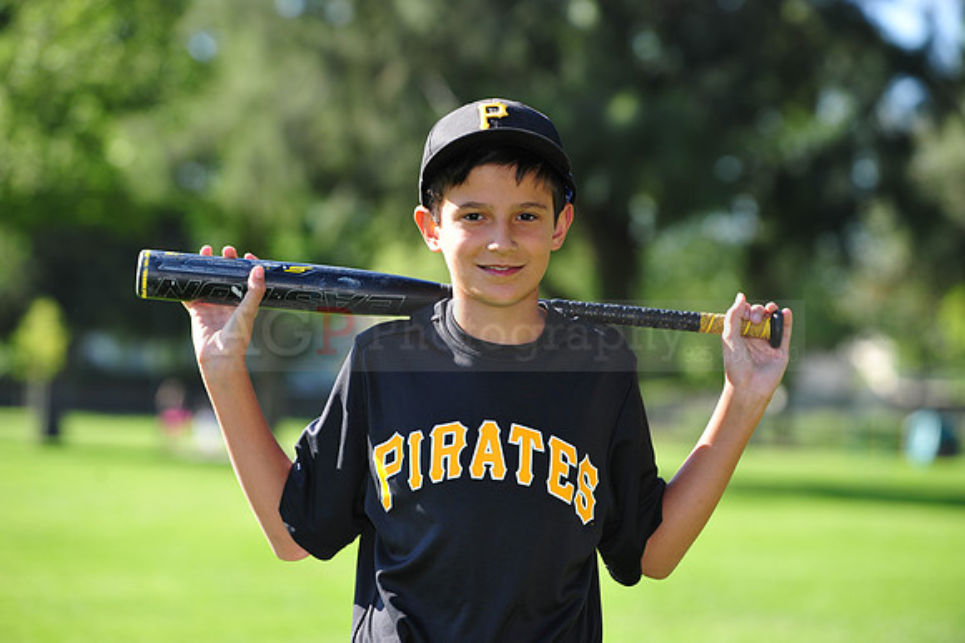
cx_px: 482
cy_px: 322
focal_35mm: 135
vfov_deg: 10.1
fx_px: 3617
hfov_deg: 15.2
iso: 200
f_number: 5
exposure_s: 1/400
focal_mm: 135
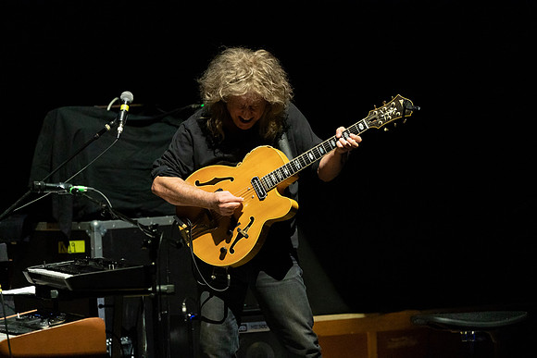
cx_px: 268
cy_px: 179
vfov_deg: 3.5
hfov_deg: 5.2
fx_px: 5878
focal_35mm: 394
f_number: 5.6
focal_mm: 394
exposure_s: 1/250
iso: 3200
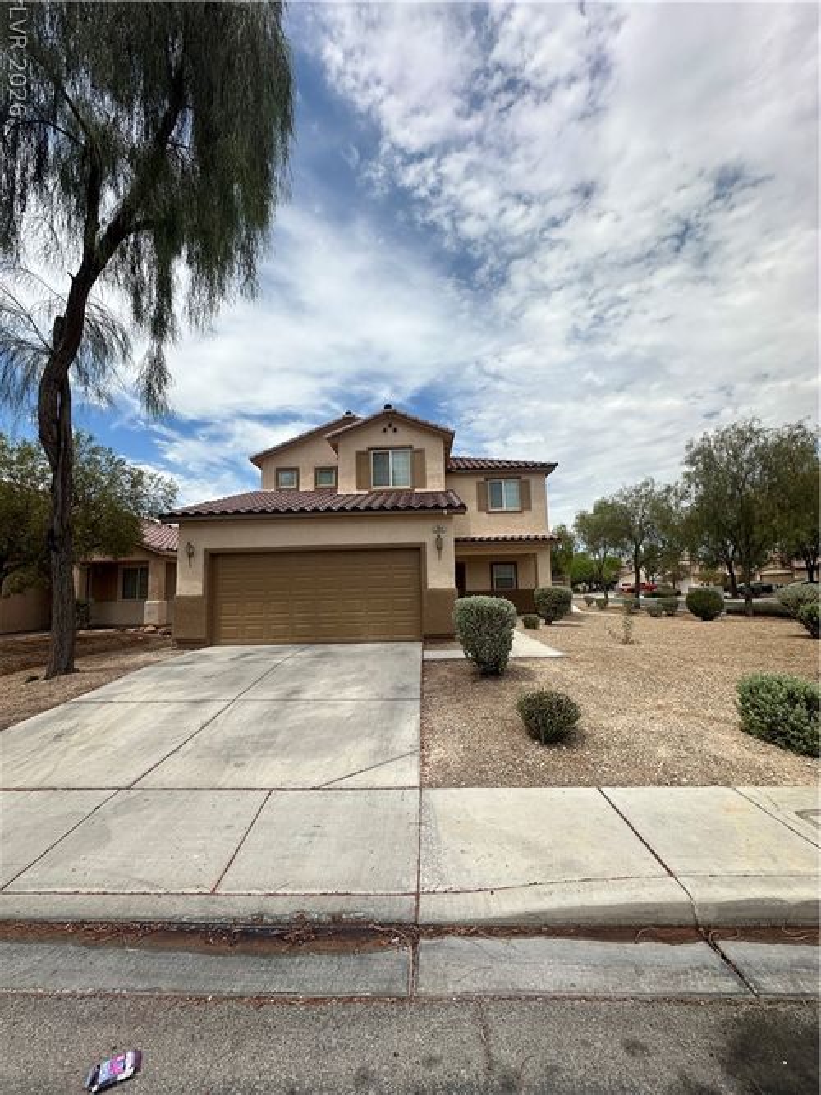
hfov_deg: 85.7
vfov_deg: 102.1
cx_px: 410
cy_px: 548
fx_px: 443
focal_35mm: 14
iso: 50
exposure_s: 1/2681
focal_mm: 2.22
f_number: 2.2
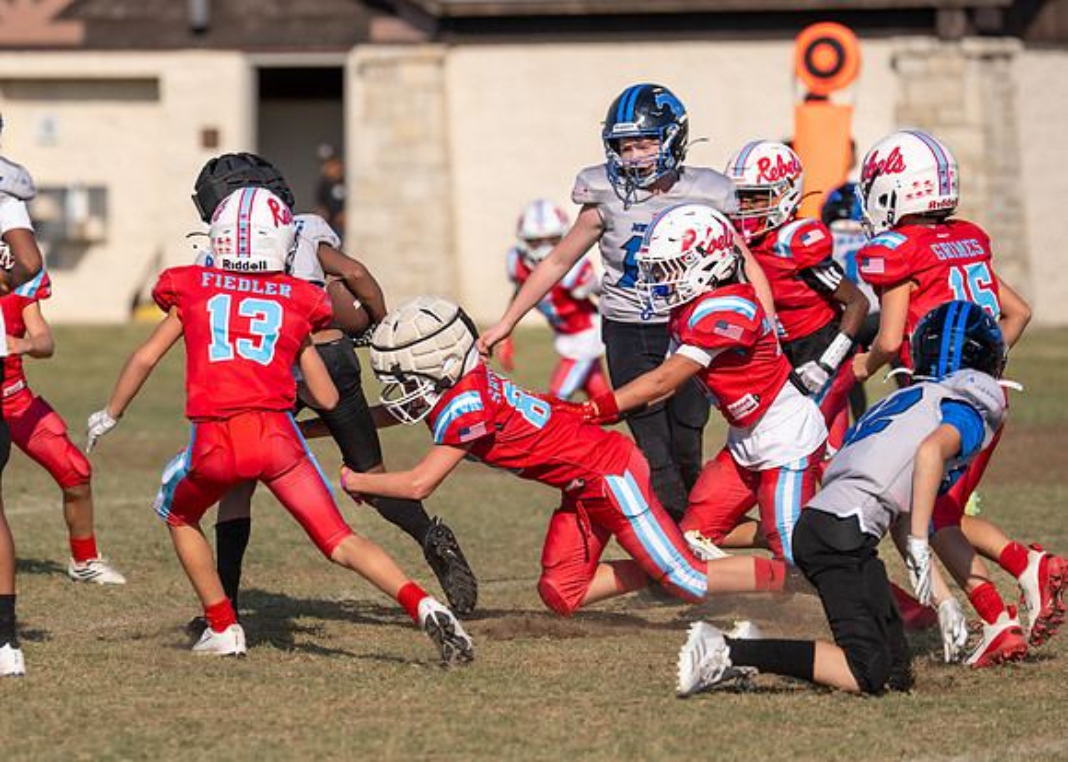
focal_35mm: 313
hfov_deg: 6.4
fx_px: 9487
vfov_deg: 4.6
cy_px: 360
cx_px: 286
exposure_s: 1/3200
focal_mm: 200
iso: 100
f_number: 3.2
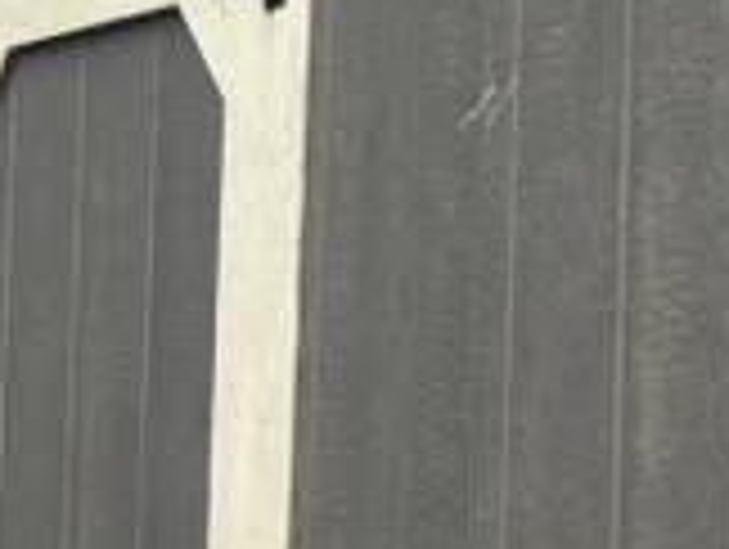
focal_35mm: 164
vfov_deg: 9.1
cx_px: 1066
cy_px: 382
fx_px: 3459
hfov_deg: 11.6
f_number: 1.6
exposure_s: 1/1163
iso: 50
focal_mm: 5.1
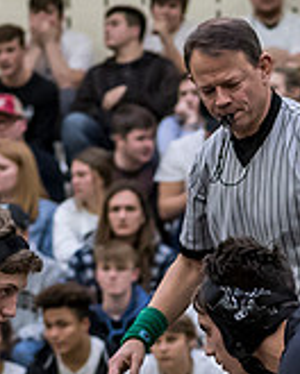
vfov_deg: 5.0
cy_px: 414
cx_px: 289
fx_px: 4251
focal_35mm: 383
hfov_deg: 4.0
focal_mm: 45
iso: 1600
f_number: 1.8
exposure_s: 1/640
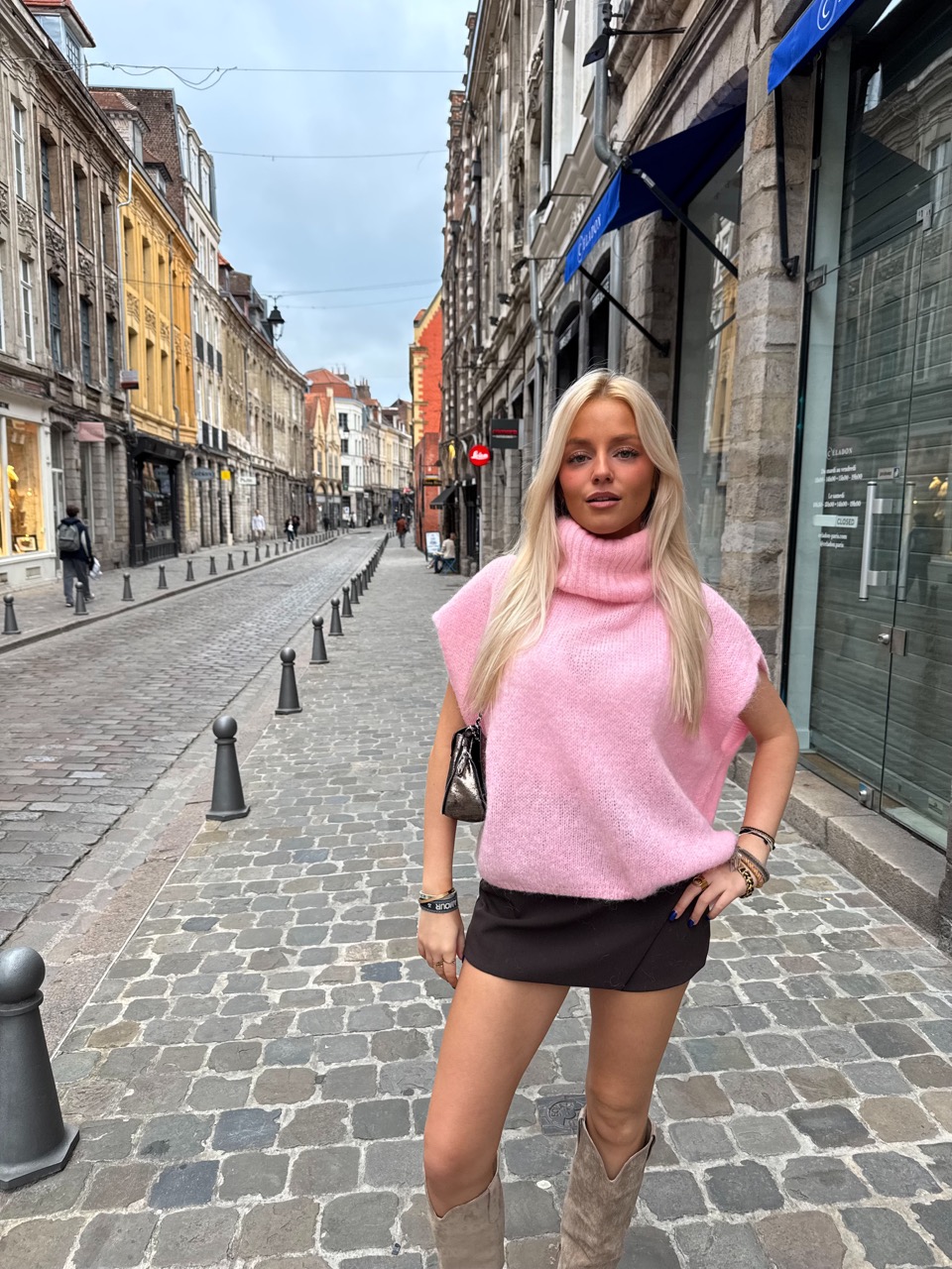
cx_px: 476
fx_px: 880
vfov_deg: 71.6
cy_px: 634
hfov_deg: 56.8
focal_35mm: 24
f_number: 1.78
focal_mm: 6.76
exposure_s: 1/121
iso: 80
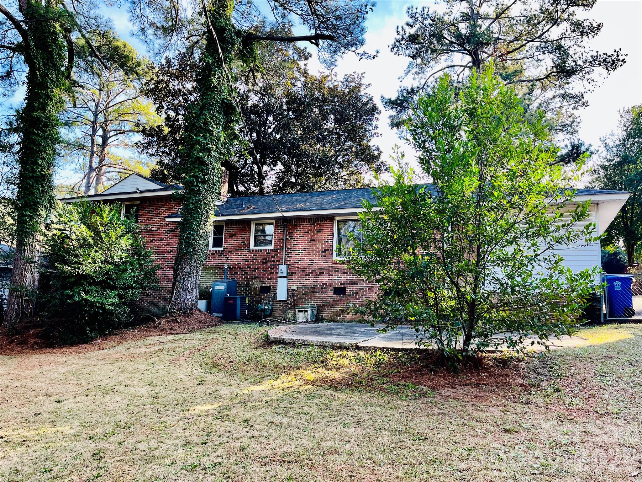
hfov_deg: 67.3
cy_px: 241
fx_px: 482
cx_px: 321
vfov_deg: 53.1
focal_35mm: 26
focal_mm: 5.1
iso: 50
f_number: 1.6
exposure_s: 1/240
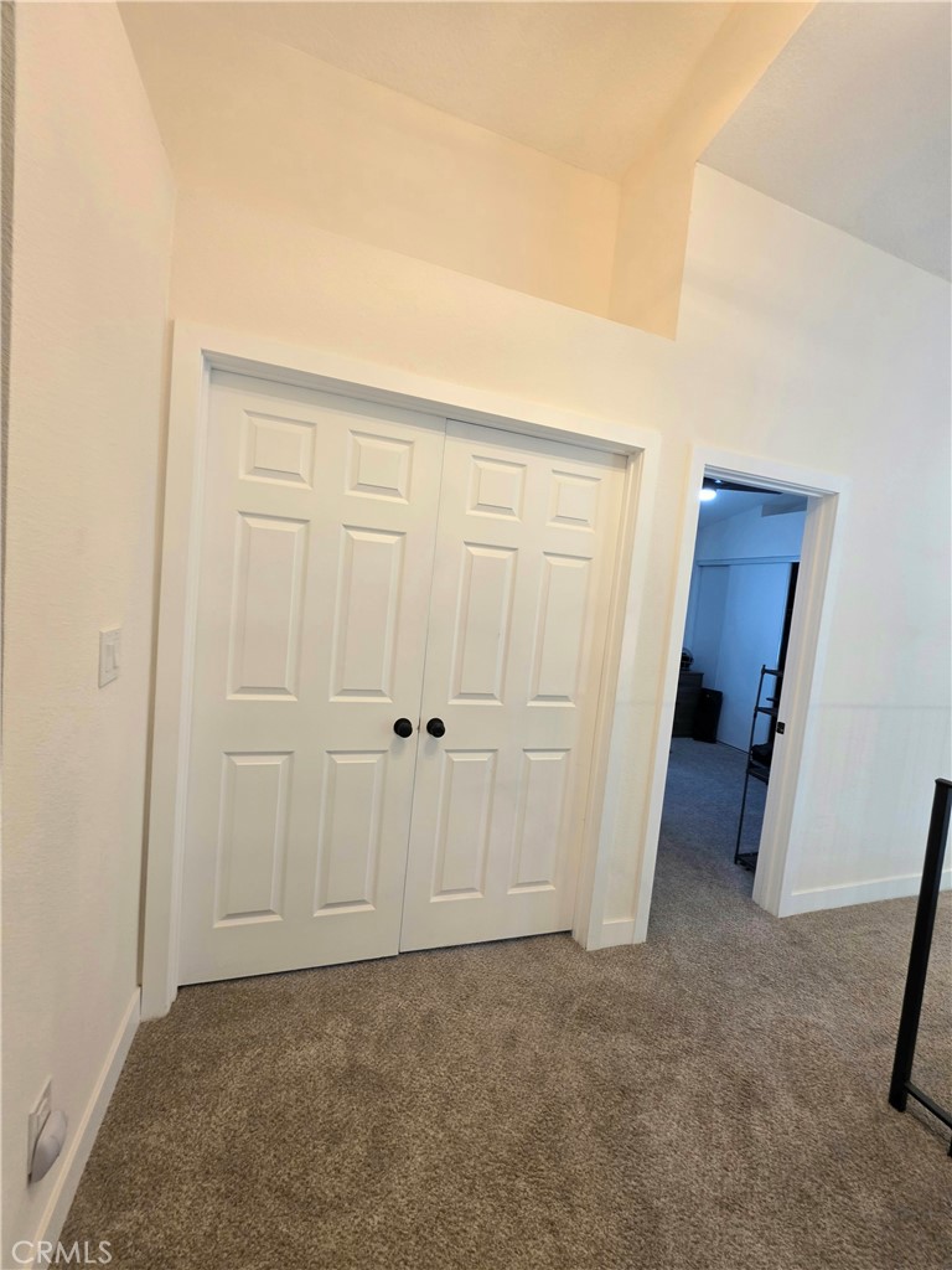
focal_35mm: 13
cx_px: 476
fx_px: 477
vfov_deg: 106.2
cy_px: 635
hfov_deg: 89.9
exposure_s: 1/120
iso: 160
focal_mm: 2.2
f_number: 1.9
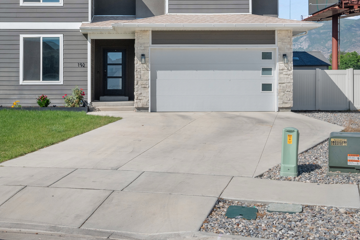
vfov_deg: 29.0
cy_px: 73
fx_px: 460
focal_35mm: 46
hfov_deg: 42.4
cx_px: 135
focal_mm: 30
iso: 800
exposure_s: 1/640
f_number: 8
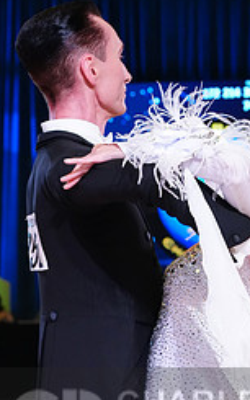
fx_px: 1843
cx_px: 218
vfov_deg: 12.2
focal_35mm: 169
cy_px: 423
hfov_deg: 7.7
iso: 3200
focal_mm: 70
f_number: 5.6
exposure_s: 1/250
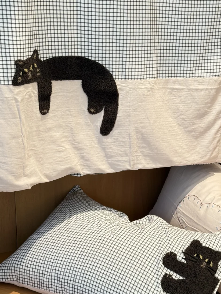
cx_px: 140
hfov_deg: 23.2
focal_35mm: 63
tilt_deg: -19.4
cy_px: 172
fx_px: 536
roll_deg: -1.6
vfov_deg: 30.7
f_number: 1.78
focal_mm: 6.76
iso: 100
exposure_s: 1/66
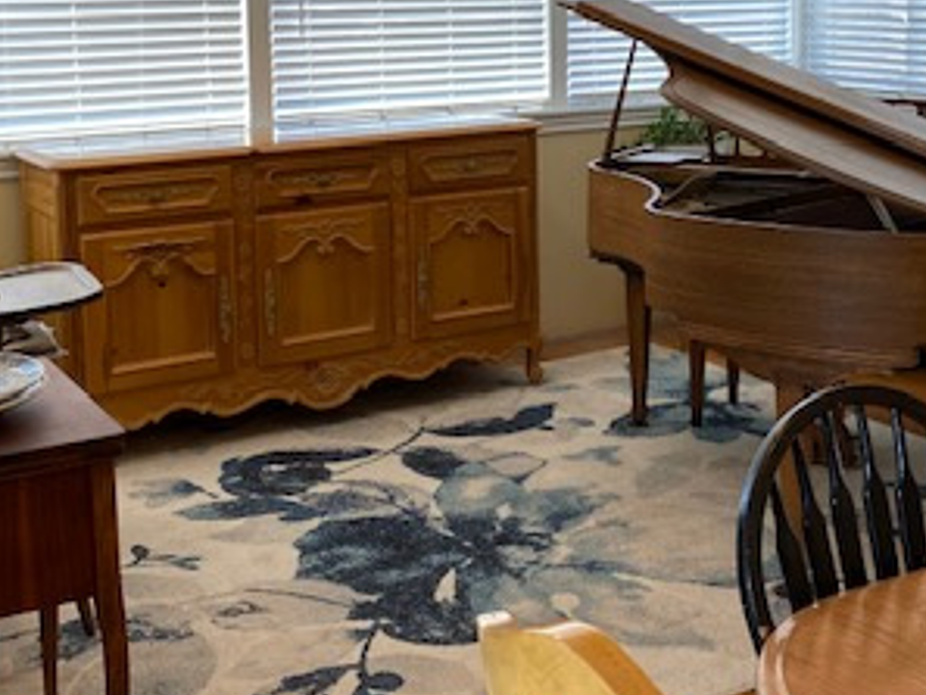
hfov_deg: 34.2
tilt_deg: -4.6
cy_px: 143
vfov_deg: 25.7
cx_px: 567
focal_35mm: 56
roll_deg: +1.0
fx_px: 1499
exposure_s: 1/120
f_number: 1.8
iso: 50
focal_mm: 4.25
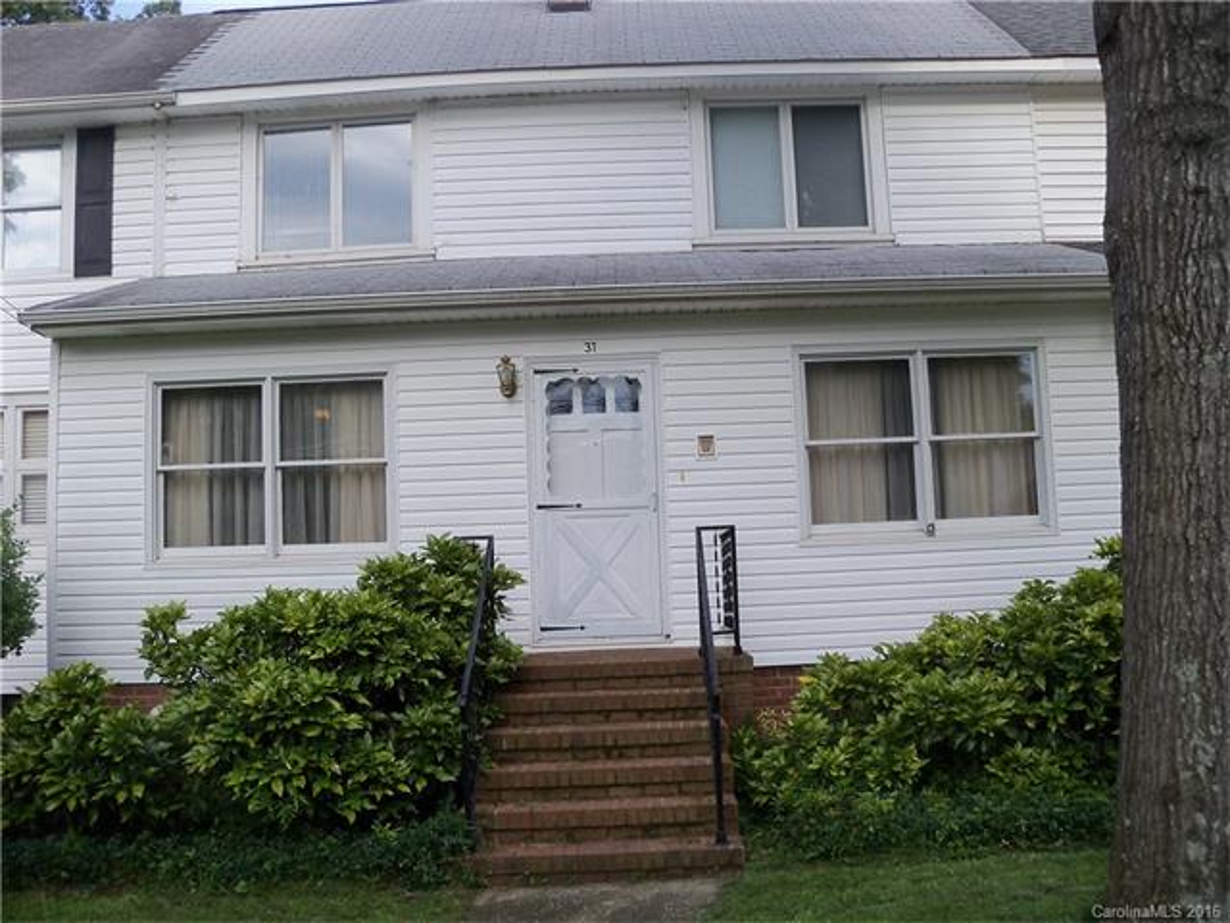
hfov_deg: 52.6
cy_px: 462
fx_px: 1244
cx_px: 615
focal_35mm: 35
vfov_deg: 40.7
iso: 80
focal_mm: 6.2
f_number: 3.5
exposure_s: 1/250
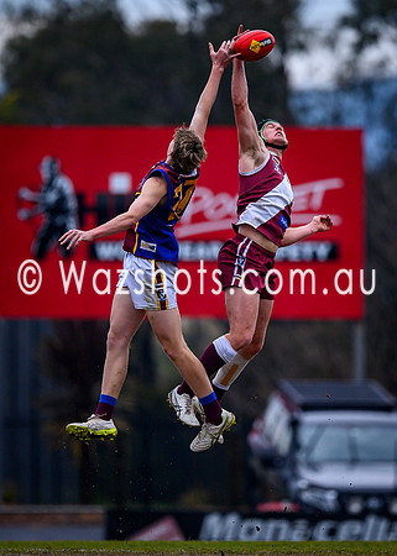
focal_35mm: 891
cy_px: 249
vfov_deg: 2.3
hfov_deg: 1.6
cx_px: 266
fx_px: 14078
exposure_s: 1/1600
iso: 400
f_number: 4
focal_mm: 500
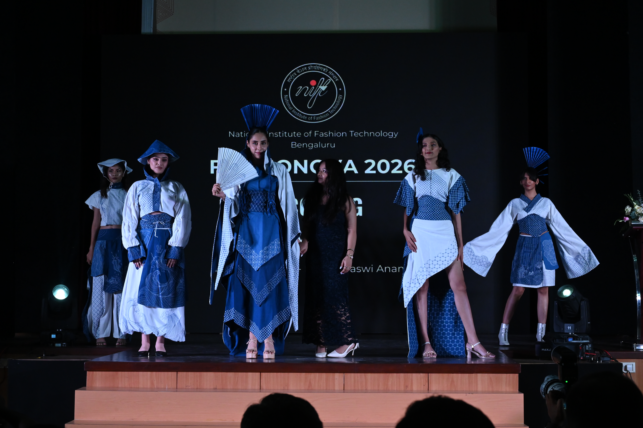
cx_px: 322
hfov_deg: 31.0
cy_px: 214
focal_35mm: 65
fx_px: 1160
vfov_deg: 20.9
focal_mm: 65
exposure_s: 1/200
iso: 4000
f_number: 13
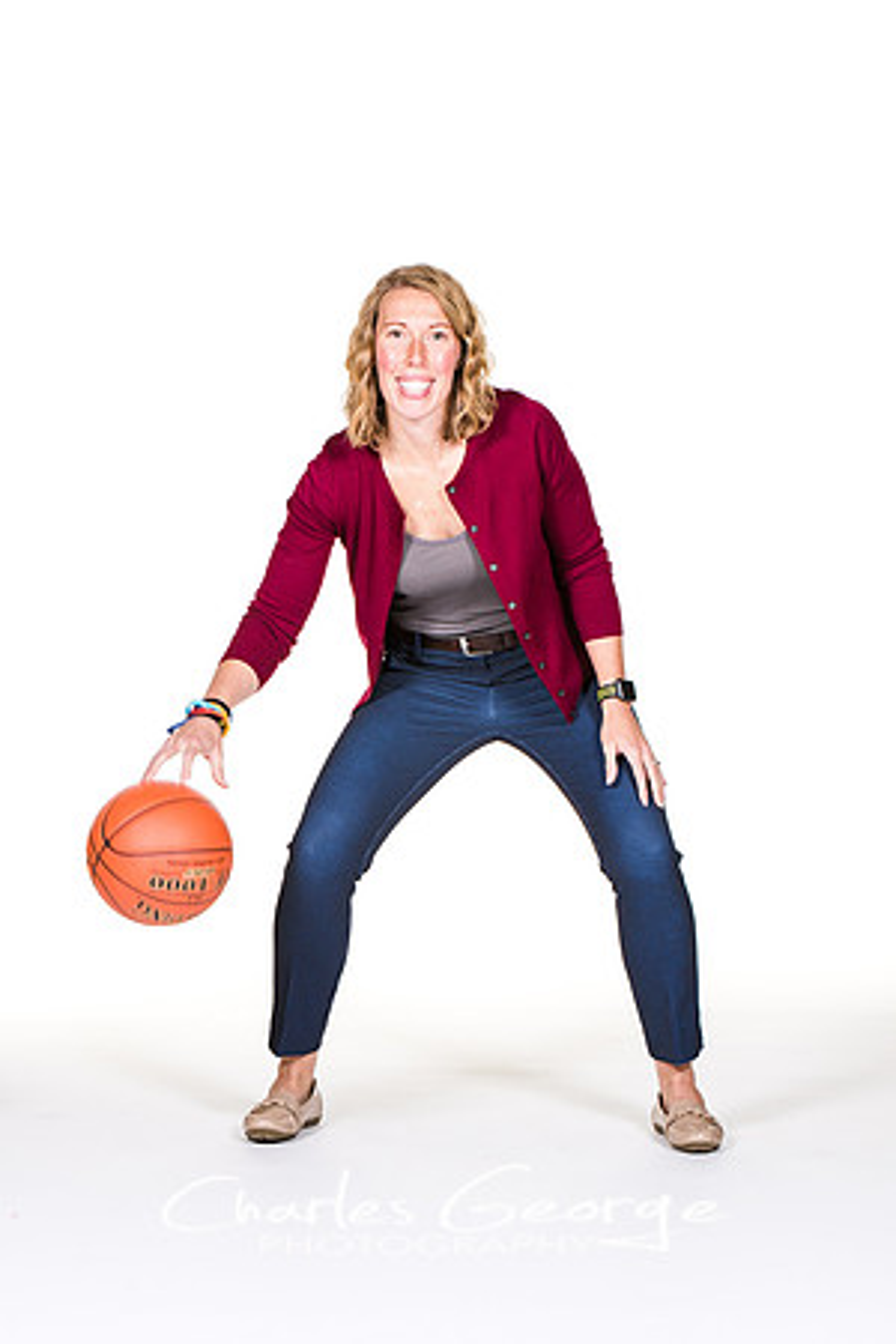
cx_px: 448
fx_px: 5152
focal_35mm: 138
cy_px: 672
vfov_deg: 14.9
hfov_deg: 9.9
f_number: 6.3
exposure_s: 1/160
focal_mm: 92
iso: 200
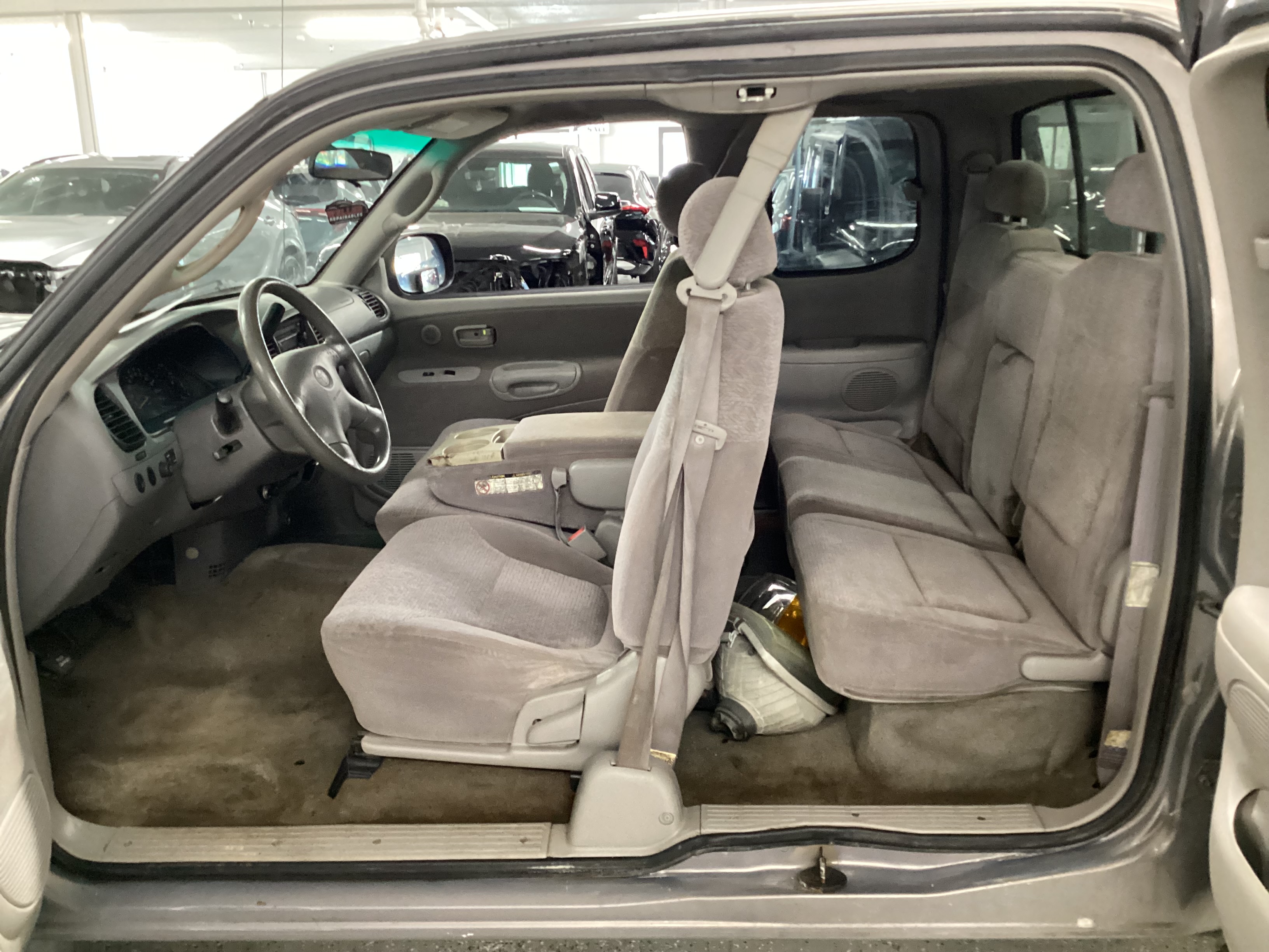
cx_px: 634
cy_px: 476
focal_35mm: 31
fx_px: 1136
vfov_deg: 45.4
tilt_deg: -16.6
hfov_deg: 58.4
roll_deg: +1.8
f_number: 2.4
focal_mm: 3.3
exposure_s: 1/30
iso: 640
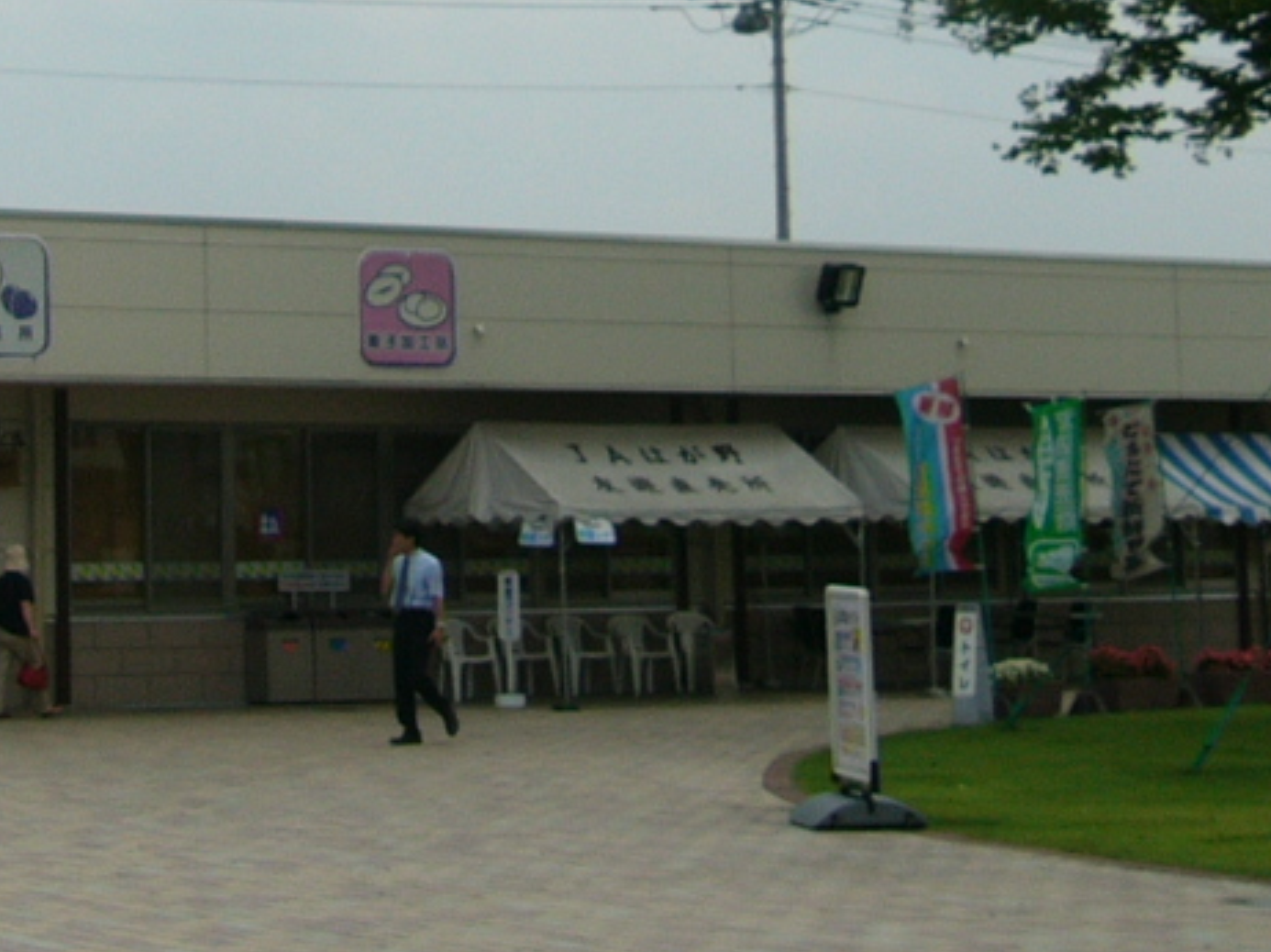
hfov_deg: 19.8
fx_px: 3560
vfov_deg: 14.8
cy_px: -116
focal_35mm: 97
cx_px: 63
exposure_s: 1/250
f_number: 8
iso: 50
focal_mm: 5.8
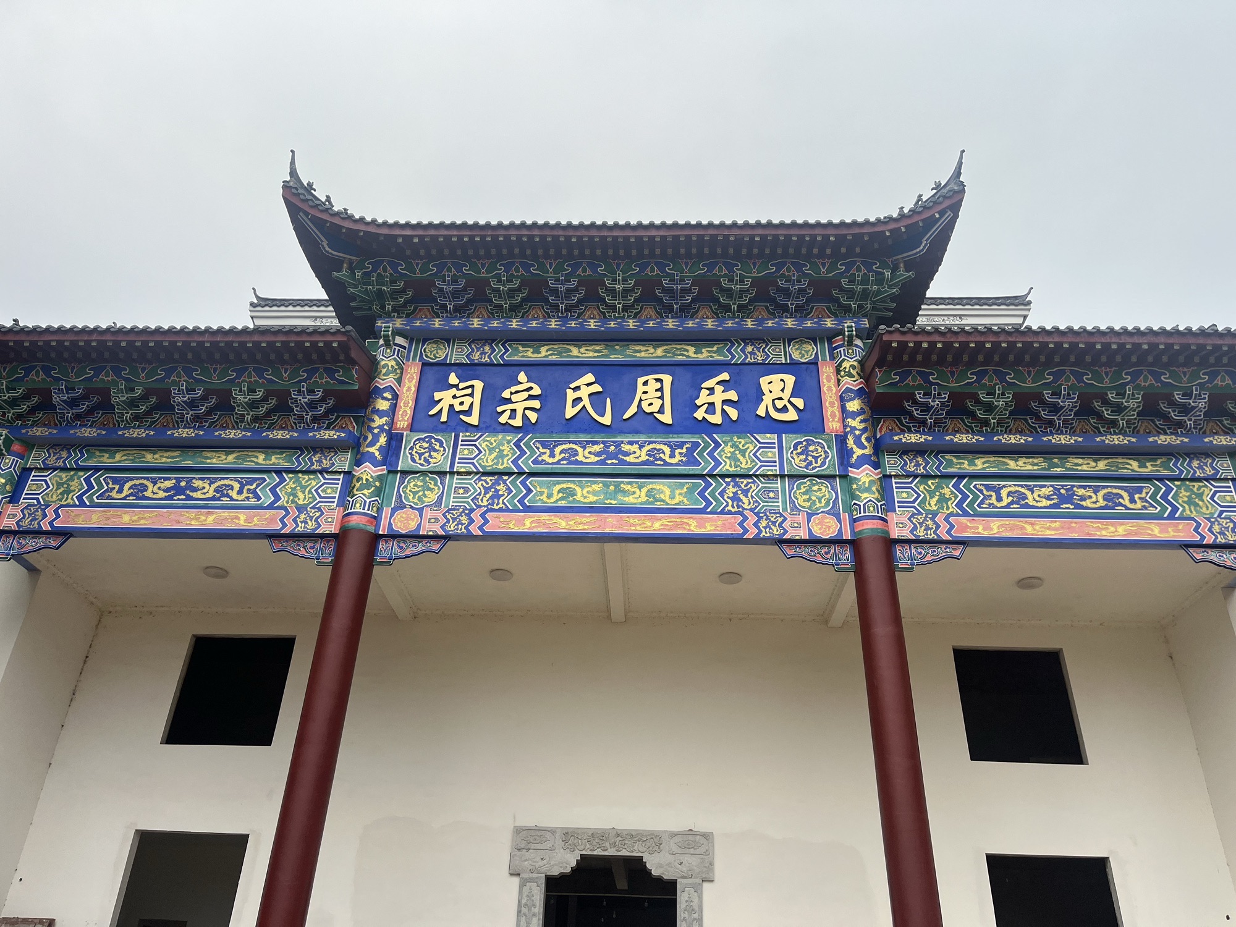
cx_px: 618
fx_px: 928
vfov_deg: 53.1
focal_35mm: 26
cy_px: 464
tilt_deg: +31.2
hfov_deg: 67.3
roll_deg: -1.6
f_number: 1.6
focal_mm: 5.1
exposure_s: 1/483
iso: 50
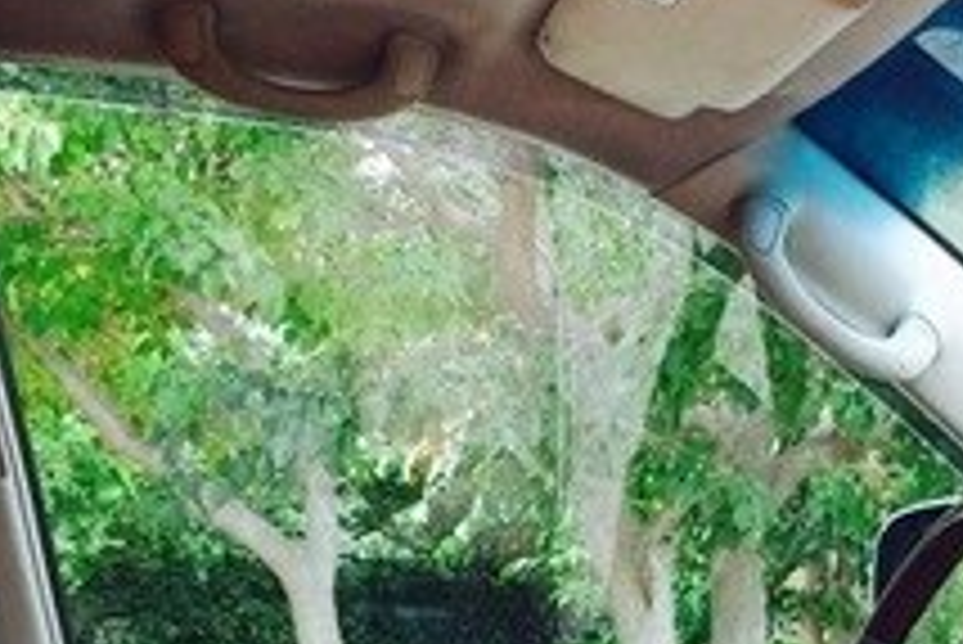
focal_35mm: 93
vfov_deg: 14.1
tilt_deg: -5.1
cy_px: 835
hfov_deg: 21.8
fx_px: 2489
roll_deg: +0.7
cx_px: 666
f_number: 2.2
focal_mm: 4.15
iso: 32
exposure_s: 1/345
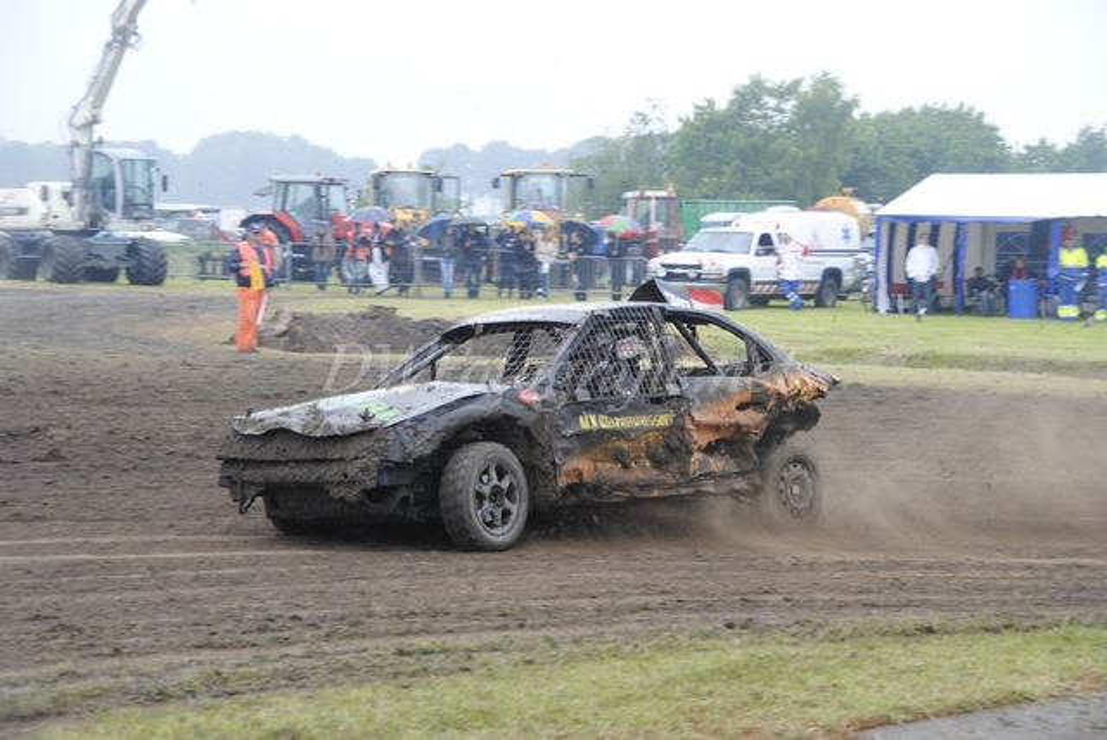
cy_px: 370
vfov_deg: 12.7
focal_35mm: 108
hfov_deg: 18.9
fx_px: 3324
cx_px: 554
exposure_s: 1/500
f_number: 5.3
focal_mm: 72
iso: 720
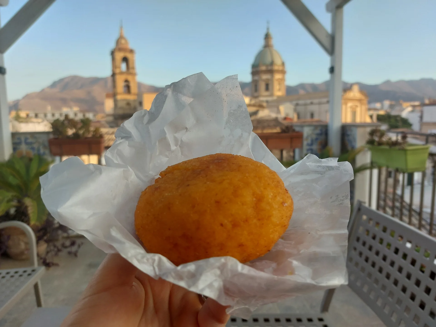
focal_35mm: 25
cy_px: 164
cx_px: 218
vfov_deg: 54.9
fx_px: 315
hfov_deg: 69.4
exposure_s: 1/132
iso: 25
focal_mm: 5.23
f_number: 1.8
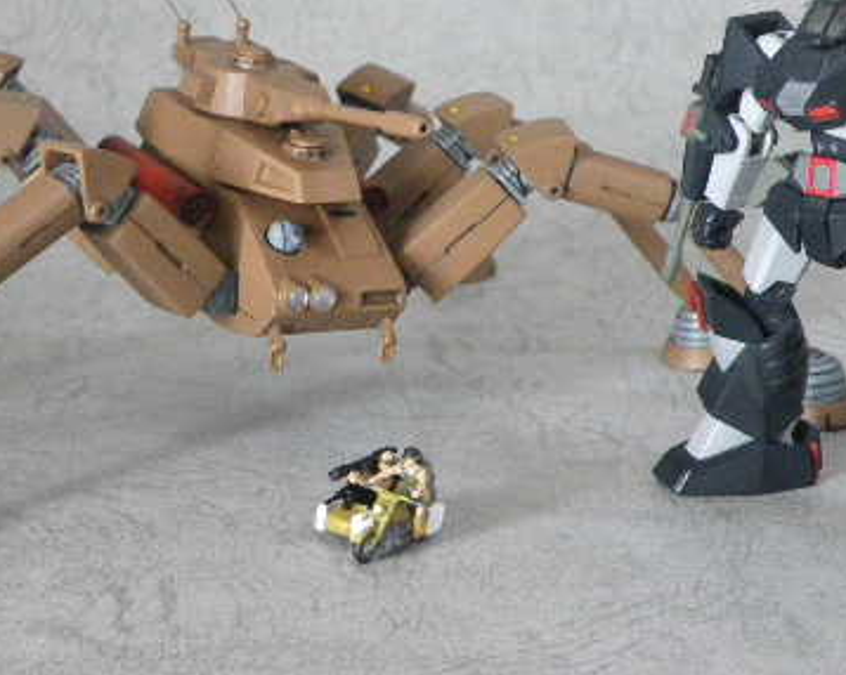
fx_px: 2227
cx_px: 366
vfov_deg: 17.2
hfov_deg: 21.5
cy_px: 205
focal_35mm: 89
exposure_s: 1/60
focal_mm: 9.1
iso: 500
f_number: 4.4
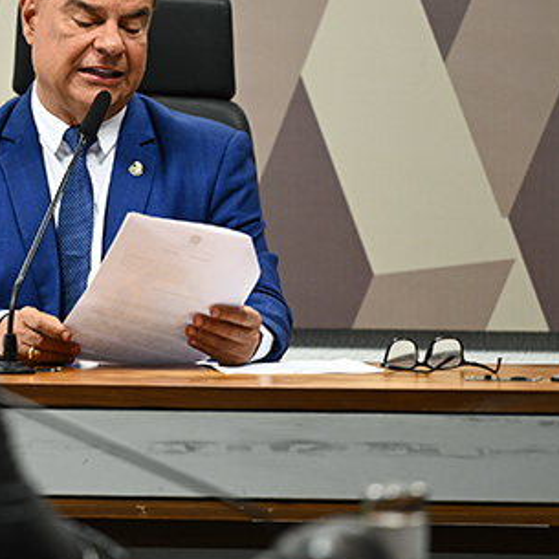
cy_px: 229
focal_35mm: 479
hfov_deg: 3.7
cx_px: 108
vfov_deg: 3.7
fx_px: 8751
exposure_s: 1/80
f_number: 2.8
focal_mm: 200
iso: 800
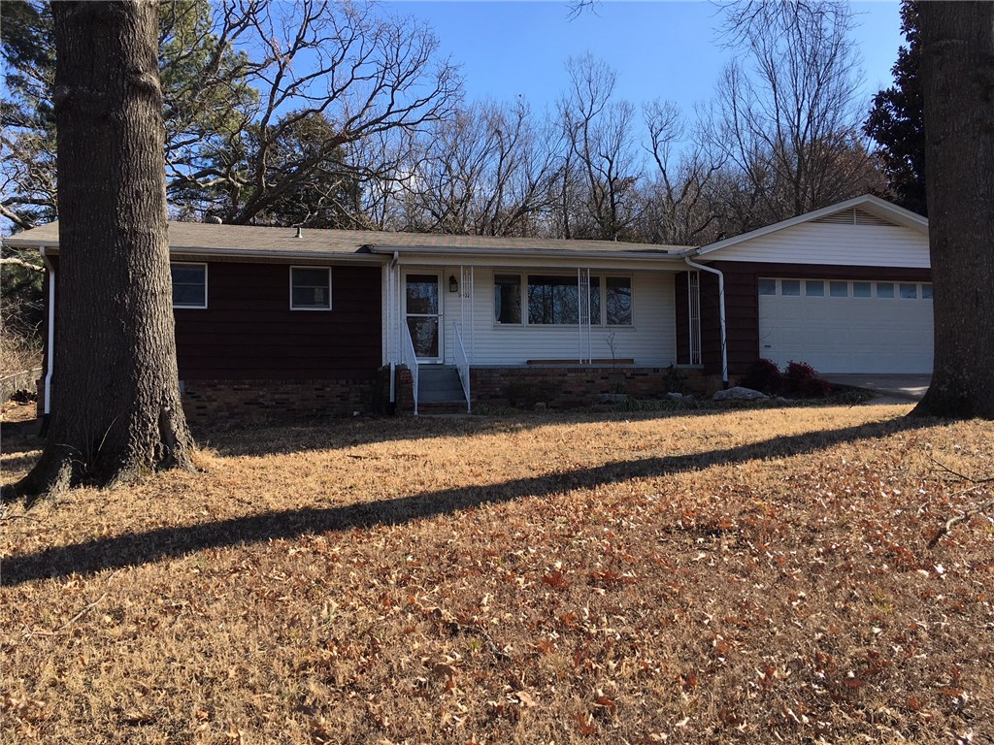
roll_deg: +0.6
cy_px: 372
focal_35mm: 29
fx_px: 833
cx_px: 497
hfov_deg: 61.7
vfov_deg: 48.2
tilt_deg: +5.0
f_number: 2.2
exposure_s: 1/818
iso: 25
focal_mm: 4.15
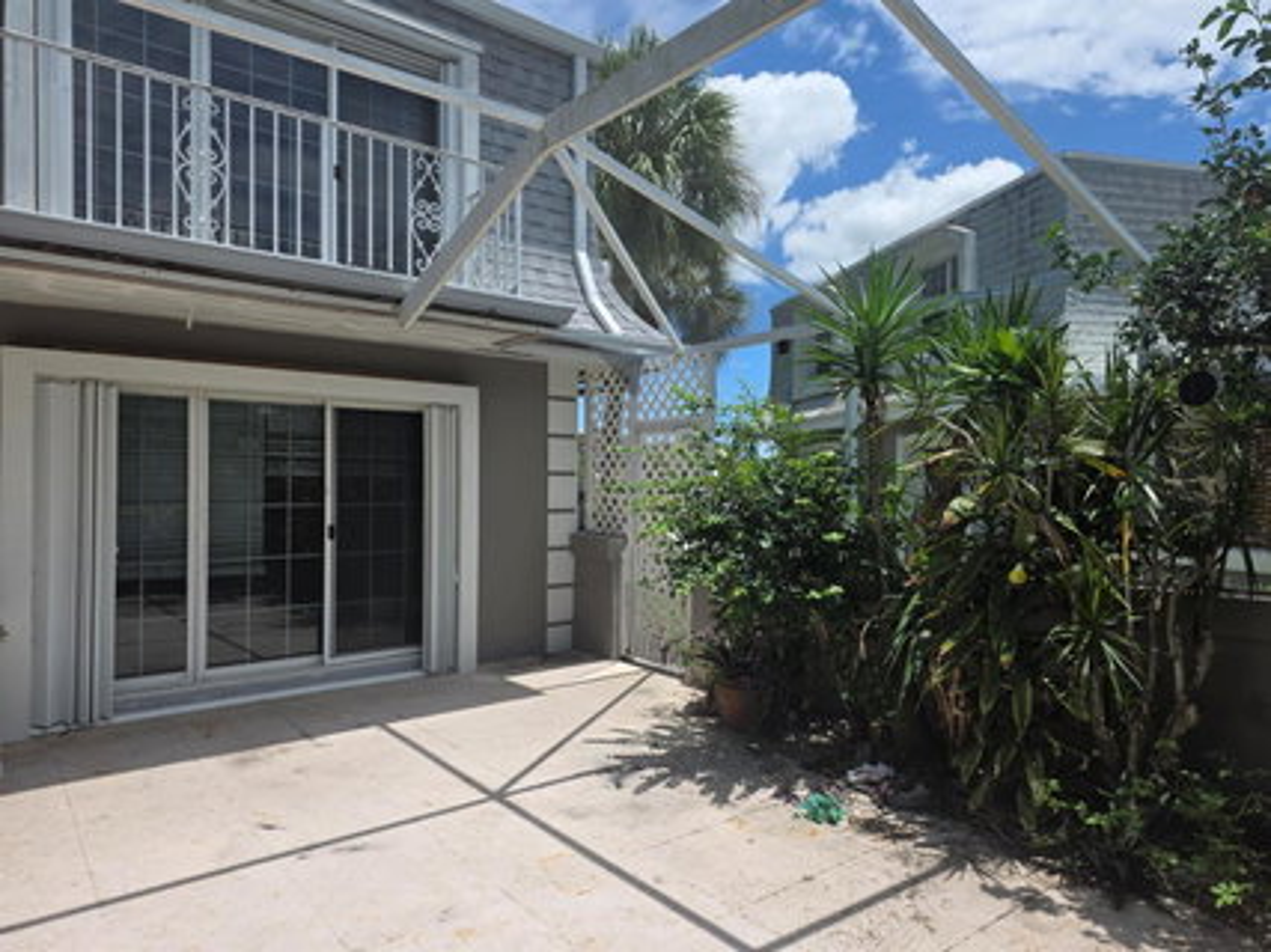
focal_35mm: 23
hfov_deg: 73.9
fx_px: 844
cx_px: 636
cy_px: 476
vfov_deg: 58.9
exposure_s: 1/3608
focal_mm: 6.25
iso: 80
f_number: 1.7
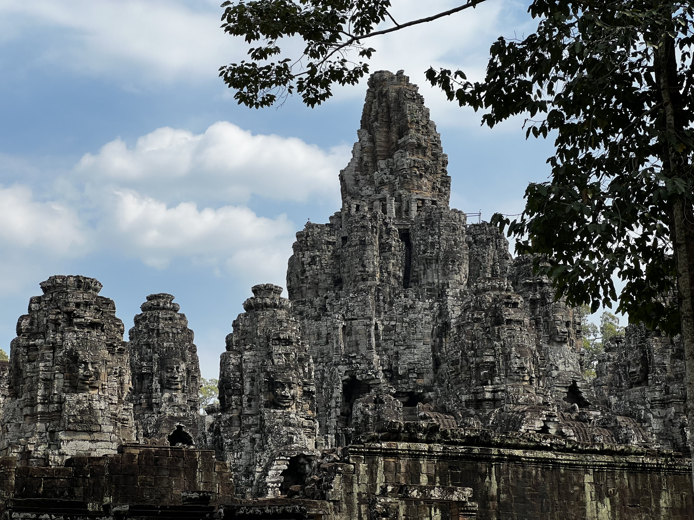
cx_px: 347
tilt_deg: +15.4
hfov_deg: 25.3
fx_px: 1544
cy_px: 260
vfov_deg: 19.1
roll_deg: +1.1
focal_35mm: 77
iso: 32
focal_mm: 9
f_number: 2.8
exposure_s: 1/995
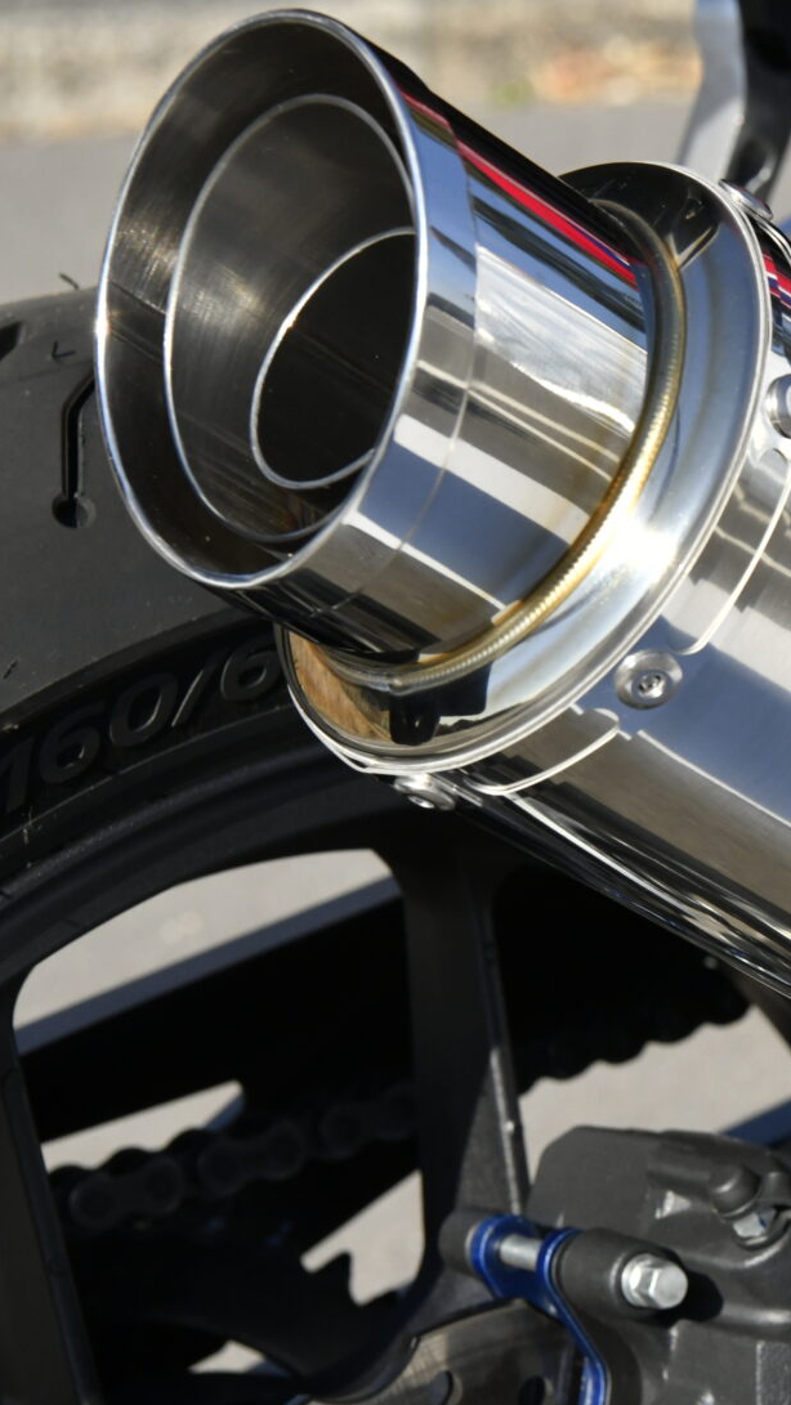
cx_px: 1194
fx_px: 4435
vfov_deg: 18.0
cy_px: 809
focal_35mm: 119
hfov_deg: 9.9
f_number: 13
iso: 1000
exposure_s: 1/1250
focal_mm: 62
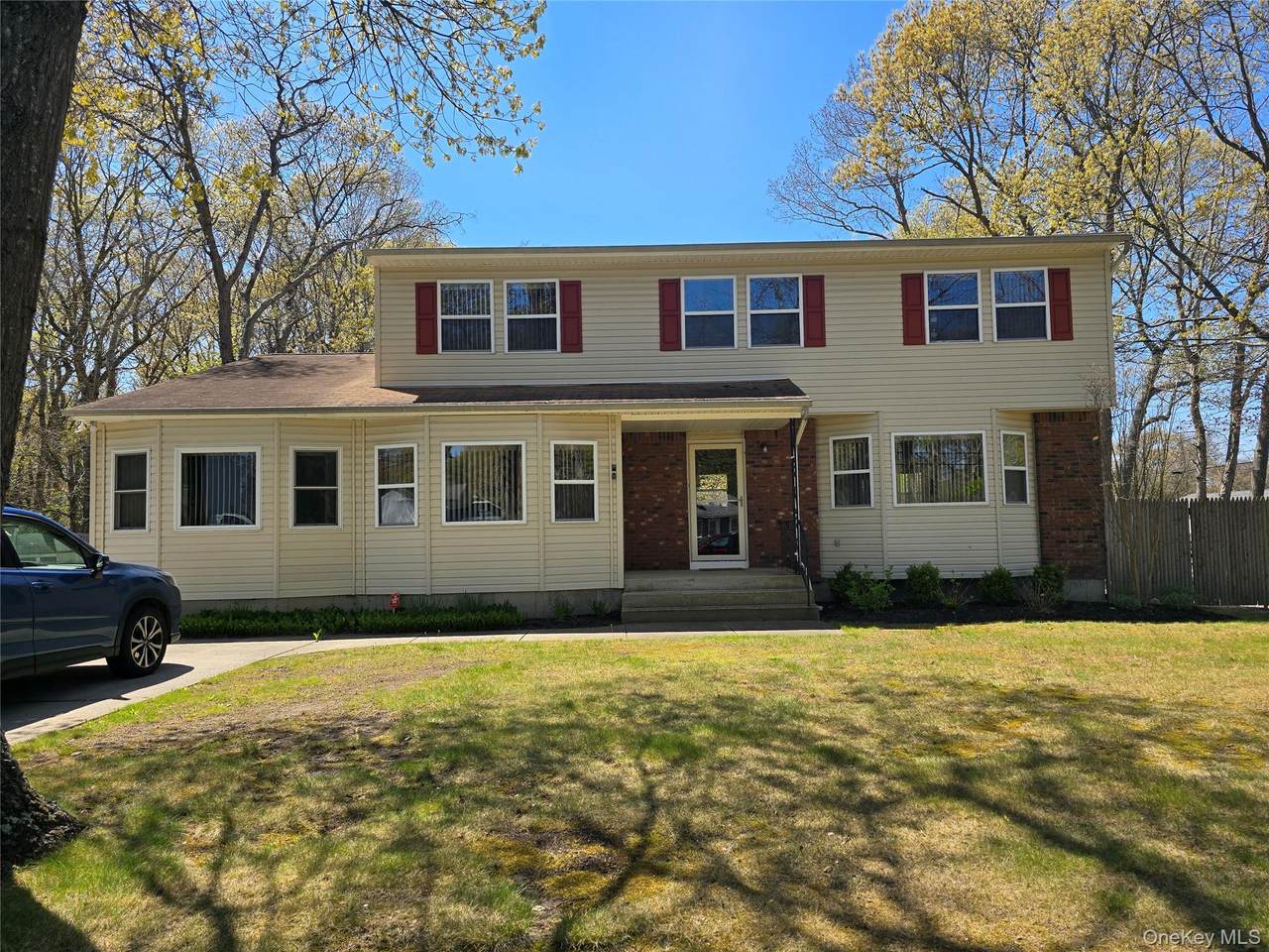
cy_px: 476
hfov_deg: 73.9
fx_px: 843
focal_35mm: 23
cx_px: 634
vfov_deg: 58.9
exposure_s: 1/507
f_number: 1.7
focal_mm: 6.3
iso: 12
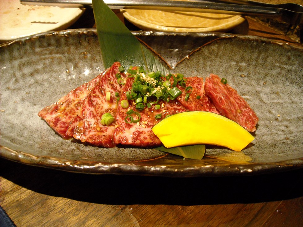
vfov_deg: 40.7
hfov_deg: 52.6
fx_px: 306
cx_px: 152
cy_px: 114
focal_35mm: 35
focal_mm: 5.7
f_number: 2.8
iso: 455
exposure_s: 1/8
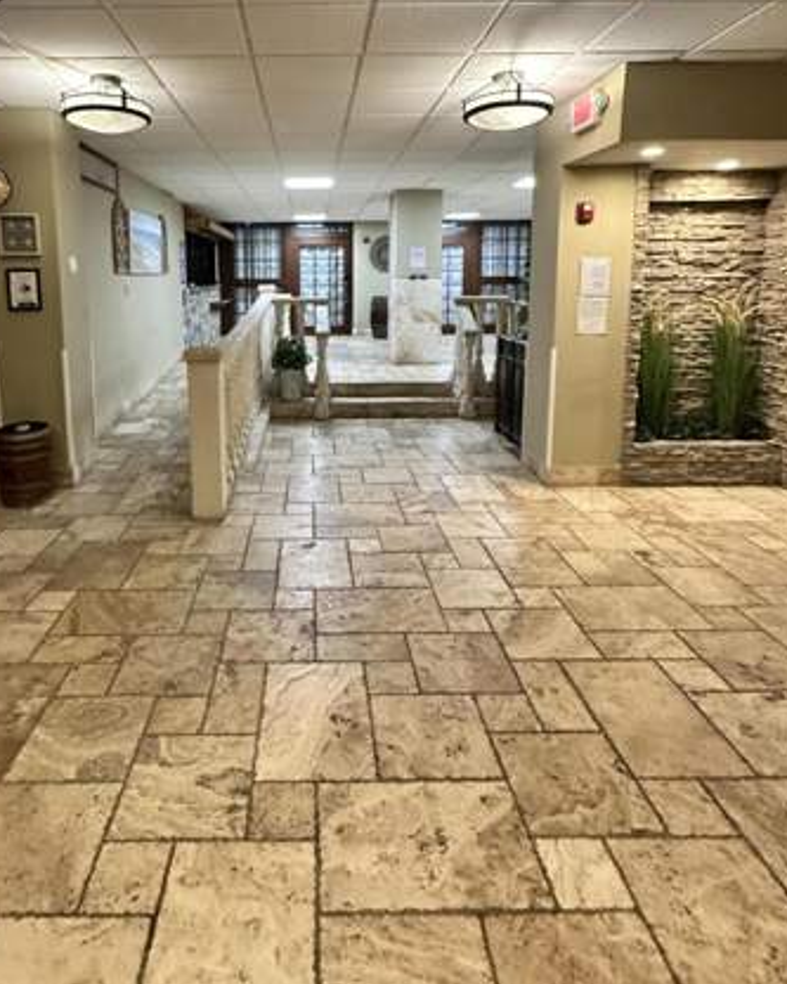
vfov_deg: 76.0
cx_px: 310
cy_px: 360
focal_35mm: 21
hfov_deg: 64.9
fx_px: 611
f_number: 2.2
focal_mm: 2.22
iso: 500
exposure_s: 1/60
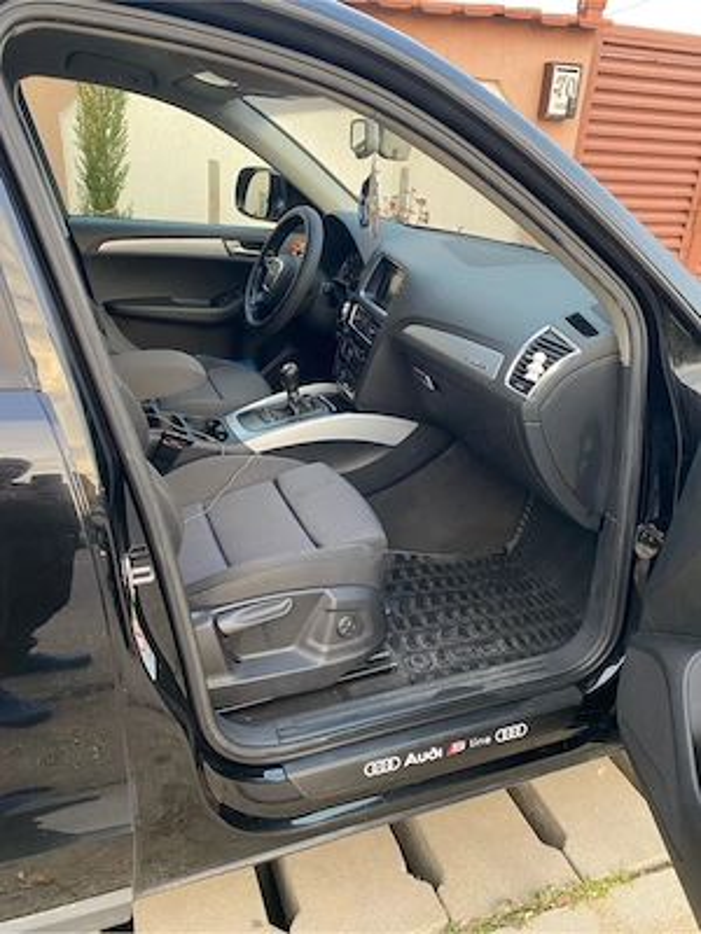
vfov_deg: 67.3
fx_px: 702
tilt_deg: -26.2
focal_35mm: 26
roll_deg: -3.7
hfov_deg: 53.1
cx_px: 350
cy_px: 467
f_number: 1.8
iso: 125
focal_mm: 4.25
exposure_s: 1/75
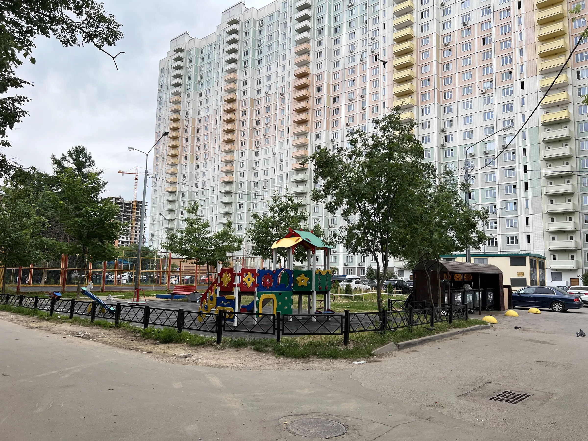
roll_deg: -1.2
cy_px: 220
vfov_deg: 53.1
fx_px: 442
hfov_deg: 67.3
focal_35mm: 26
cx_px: 294
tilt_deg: +6.7
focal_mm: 5.7
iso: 50
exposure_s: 1/2208
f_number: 1.5
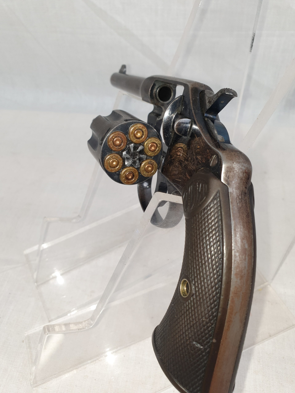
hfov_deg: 53.1
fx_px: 295
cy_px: 196
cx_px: 148
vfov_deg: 67.3
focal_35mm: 26
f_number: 2.4
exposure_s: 1/50
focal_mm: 4.3
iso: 50
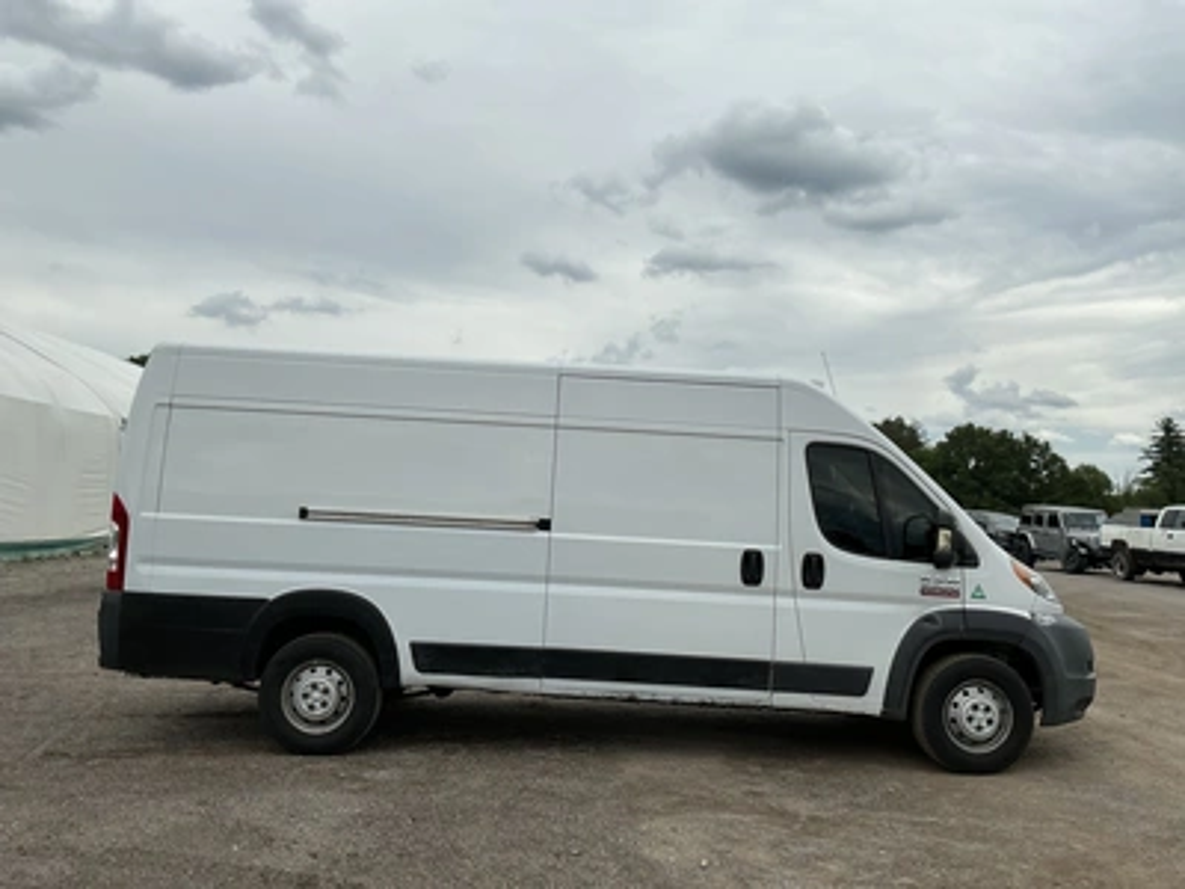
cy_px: 444
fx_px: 959
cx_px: 592
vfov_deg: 49.7
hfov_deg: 63.4
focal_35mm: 28
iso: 25
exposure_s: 1/2667
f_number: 1.8
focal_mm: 3
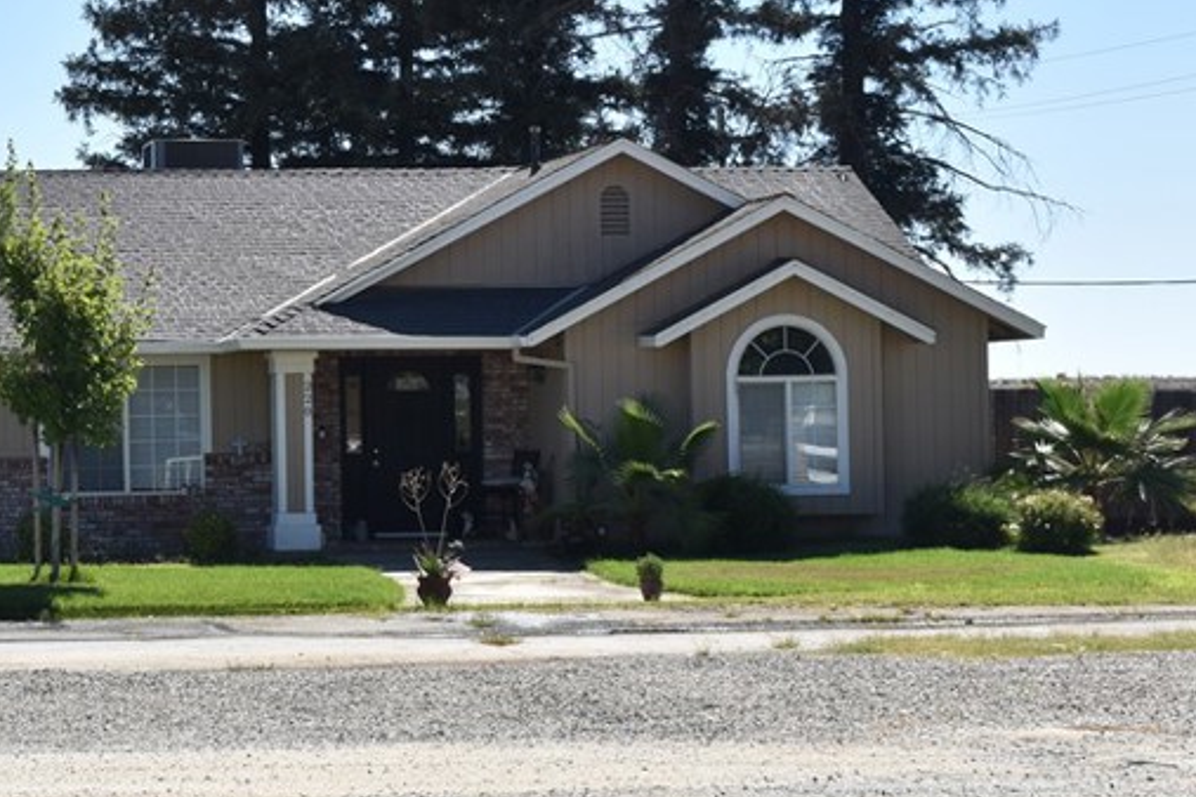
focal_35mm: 106
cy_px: 270
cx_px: 179
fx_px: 3522
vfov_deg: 12.9
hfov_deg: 19.0
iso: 100
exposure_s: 1/250
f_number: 8
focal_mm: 35
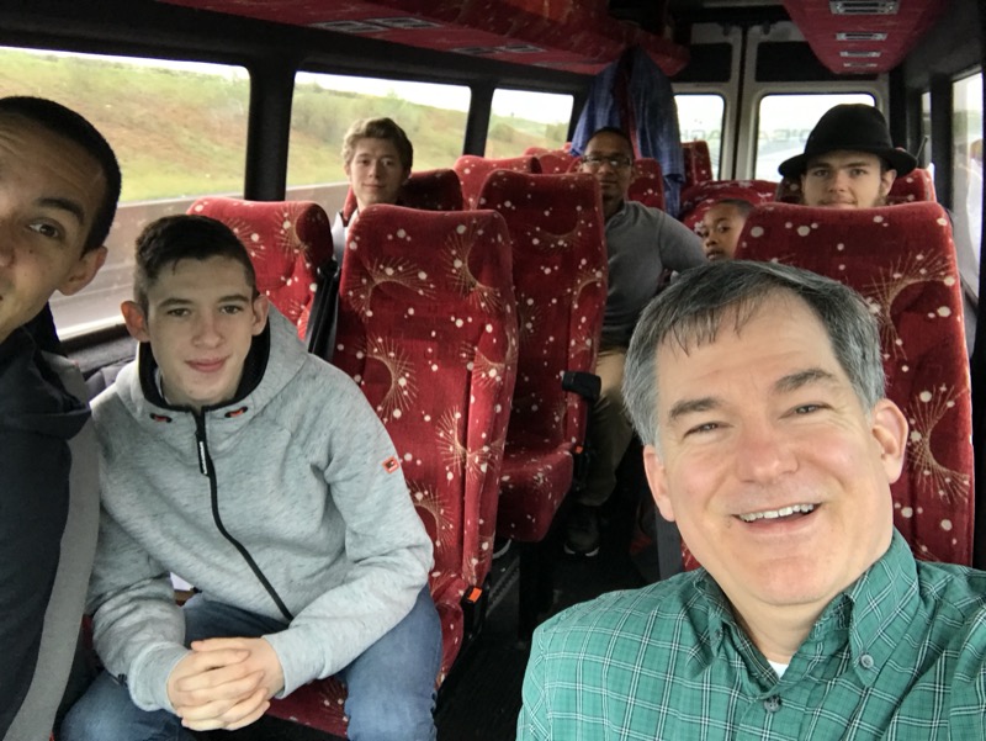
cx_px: 493
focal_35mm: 32
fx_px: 912
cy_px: 370
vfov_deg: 44.2
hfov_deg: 56.8
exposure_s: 1/33
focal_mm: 2.87
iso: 40
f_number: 2.2
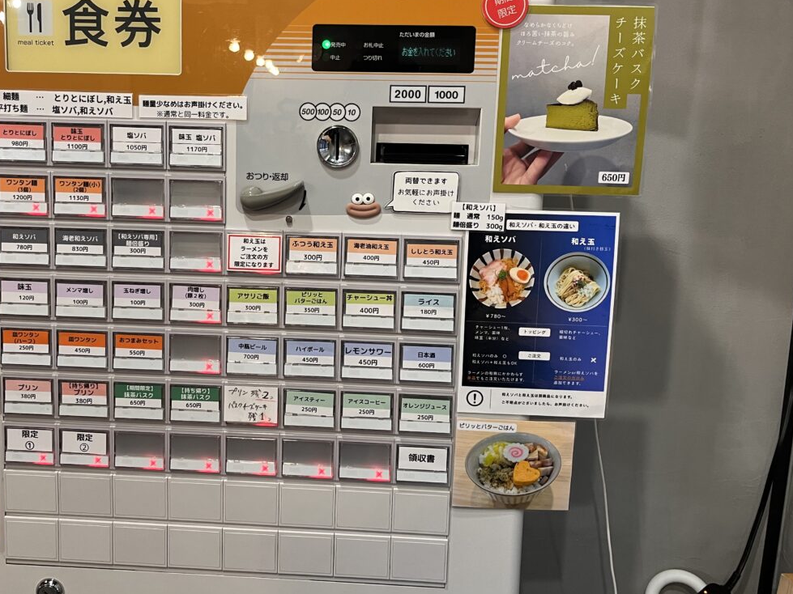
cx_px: 305
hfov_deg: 53.5
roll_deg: -1.6
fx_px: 779
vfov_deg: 41.6
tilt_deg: -8.1
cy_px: 236
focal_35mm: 34
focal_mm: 5.1
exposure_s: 1/50
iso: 100
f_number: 1.6
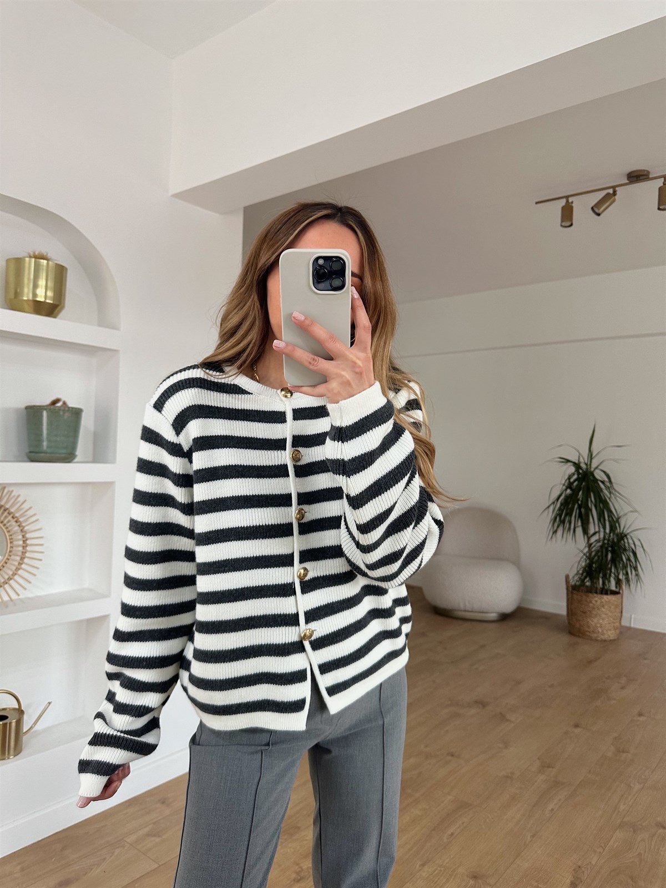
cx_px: 333
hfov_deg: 56.8
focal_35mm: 24
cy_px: 444
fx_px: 616
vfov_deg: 71.6
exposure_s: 1/50
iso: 200
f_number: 1.78
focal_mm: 6.86
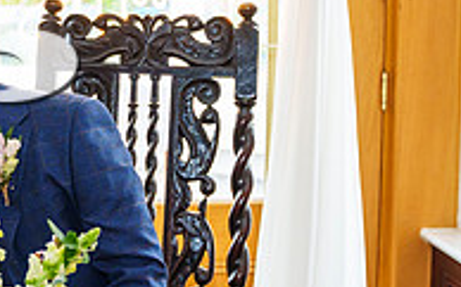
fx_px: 1268
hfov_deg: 20.1
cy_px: 100
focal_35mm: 101
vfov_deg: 12.9
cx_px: 24
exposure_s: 1/250
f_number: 3.5
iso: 800
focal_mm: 28
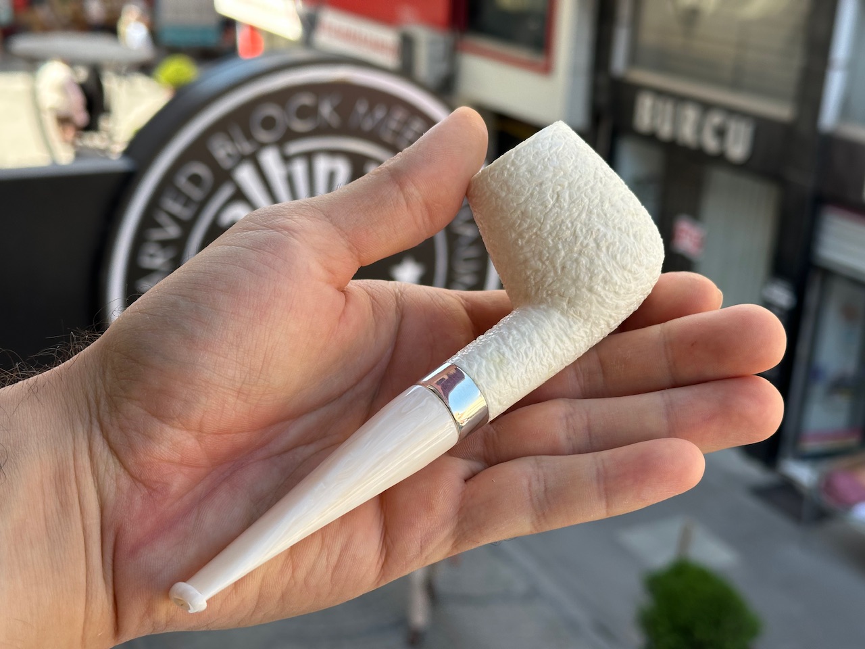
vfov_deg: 30.3
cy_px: 324
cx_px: 432
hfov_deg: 39.7
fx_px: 1199
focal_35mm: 48
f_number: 1.78
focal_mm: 6.86
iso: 64
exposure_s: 1/519
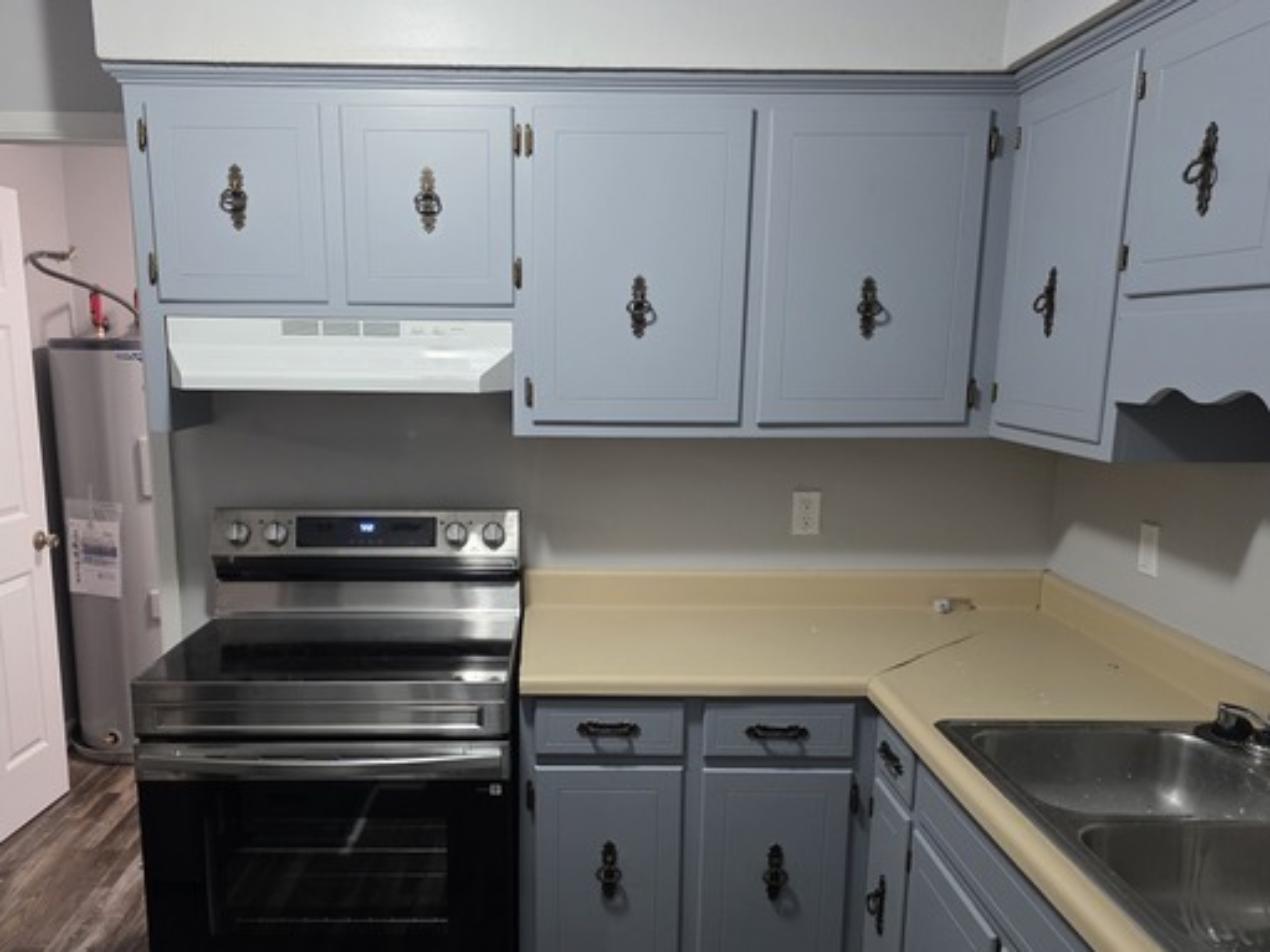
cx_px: 560
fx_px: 1100
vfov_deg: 46.4
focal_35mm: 30
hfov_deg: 59.8
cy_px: 584
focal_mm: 6.3
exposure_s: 1/120
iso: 500
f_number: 1.7
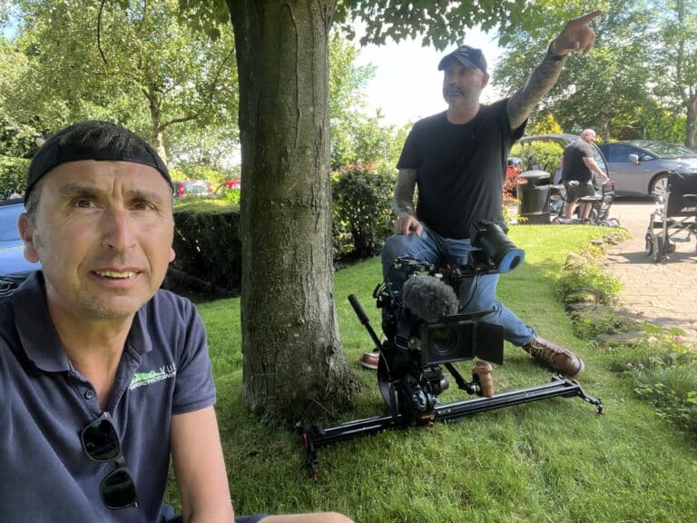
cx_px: 348
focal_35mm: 23
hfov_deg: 73.9
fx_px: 463
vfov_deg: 58.9
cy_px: 262
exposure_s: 1/121
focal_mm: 2.71
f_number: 2.2
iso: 64
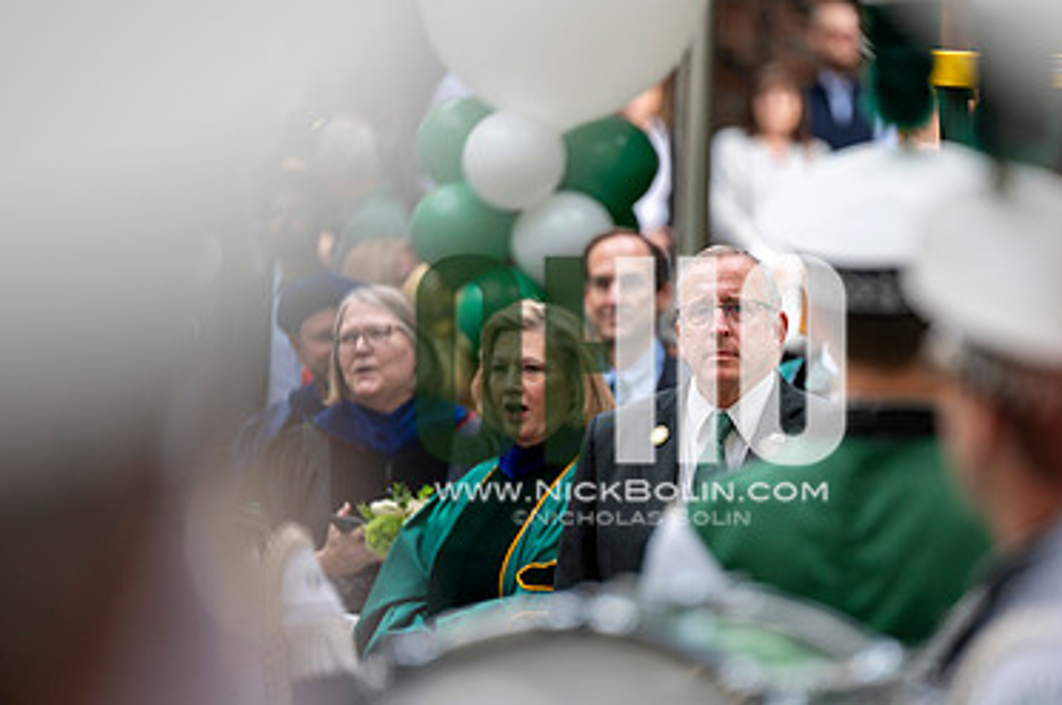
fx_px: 9192
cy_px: 388
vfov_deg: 4.4
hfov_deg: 6.6
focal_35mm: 312
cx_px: 631
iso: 400
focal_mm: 200
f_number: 2.8
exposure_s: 1/1000
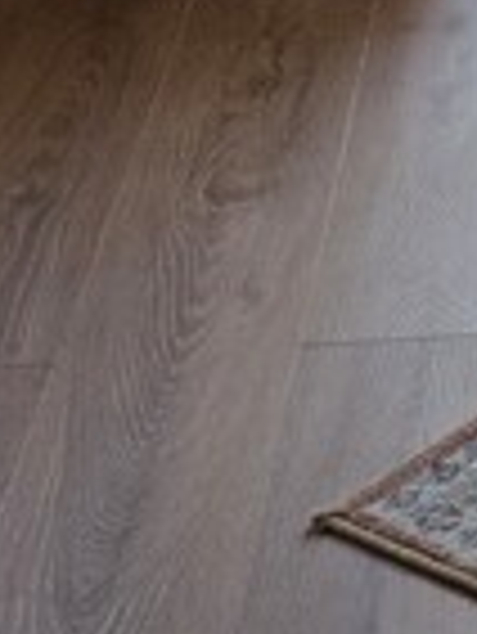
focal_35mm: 167
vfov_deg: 10.2
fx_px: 3064
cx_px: 1112
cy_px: -926
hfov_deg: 8.2
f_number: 1.7
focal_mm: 6.3
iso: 160
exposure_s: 1/180
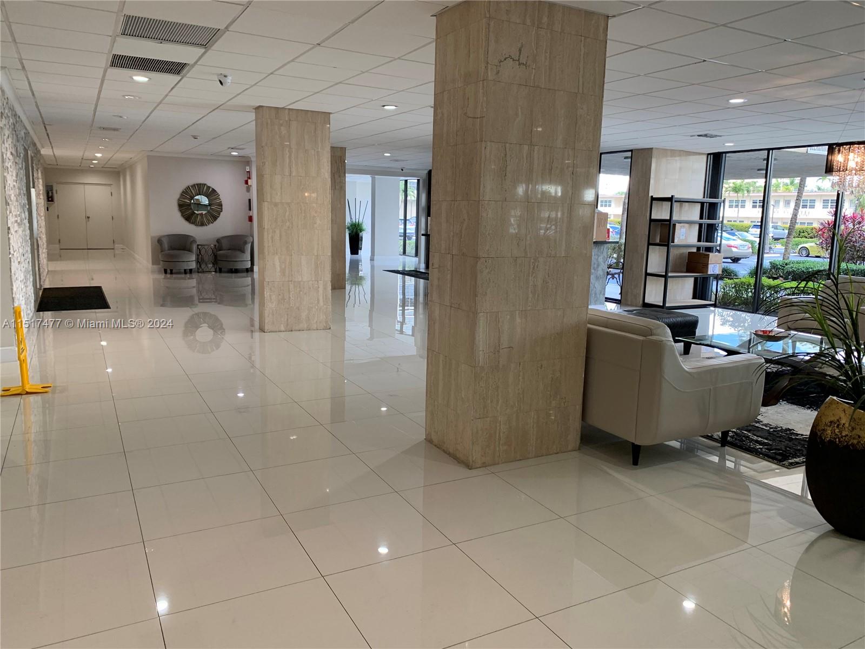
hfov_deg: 67.3
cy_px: 324
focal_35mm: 26
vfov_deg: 53.1
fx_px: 650
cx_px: 432
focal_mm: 4.25
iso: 64
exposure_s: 1/60
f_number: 1.8
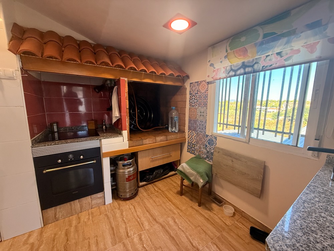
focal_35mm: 14
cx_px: 167
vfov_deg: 85.7
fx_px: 135
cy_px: 126
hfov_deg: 102.1
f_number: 2.2
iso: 200
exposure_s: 1/99
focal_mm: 2.22
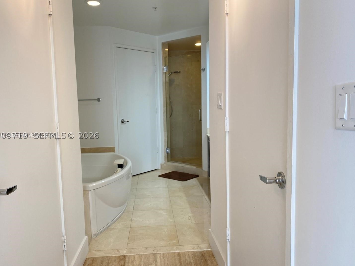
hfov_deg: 61.6
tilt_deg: -3.6
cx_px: 175
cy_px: 135
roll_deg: +1.0
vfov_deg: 48.2
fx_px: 297
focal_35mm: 29
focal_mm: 4.25
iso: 64
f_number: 1.8
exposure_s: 1/60
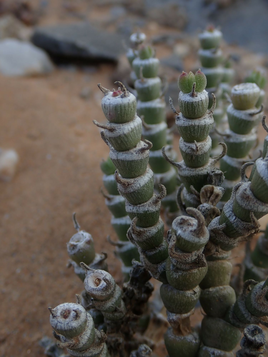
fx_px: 444
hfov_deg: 33.6
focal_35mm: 43
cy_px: 178
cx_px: 134
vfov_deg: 43.9
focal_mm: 7.86
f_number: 4
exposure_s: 1/320
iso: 100
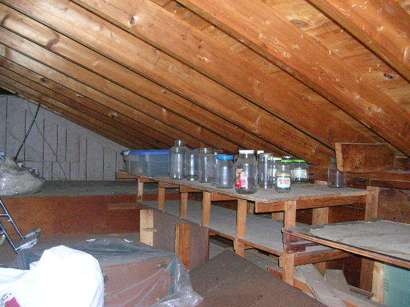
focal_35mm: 38
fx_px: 450
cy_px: 154
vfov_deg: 37.7
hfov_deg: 49.0
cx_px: 205
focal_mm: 5.8
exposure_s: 1/60.1
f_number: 2.8
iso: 200
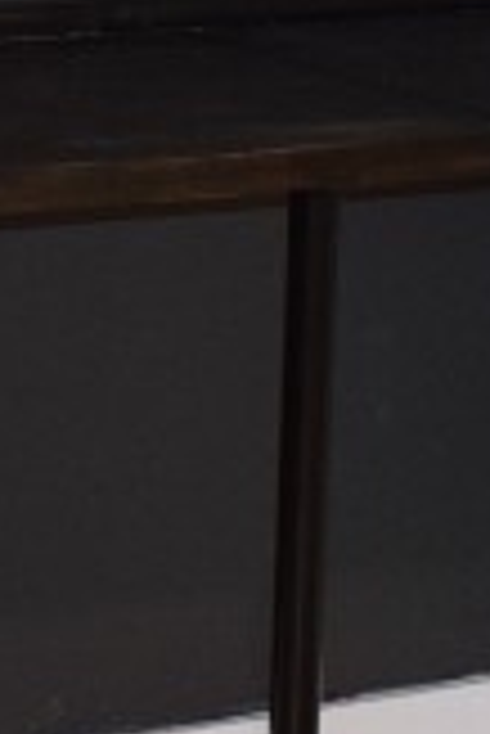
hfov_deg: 7.1
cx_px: -193
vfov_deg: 10.7
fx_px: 3891
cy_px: 27
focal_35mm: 191
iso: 800
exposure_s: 1/60
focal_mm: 18
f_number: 4
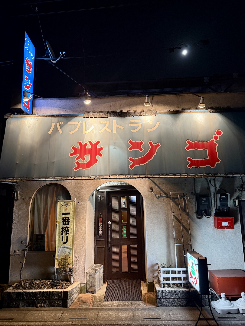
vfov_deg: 71.6
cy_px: 163
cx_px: 122
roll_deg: +0.8
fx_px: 226
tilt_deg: +10.6
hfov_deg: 56.8
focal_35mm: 24
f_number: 1.78
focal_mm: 6.76
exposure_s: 1/50
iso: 400
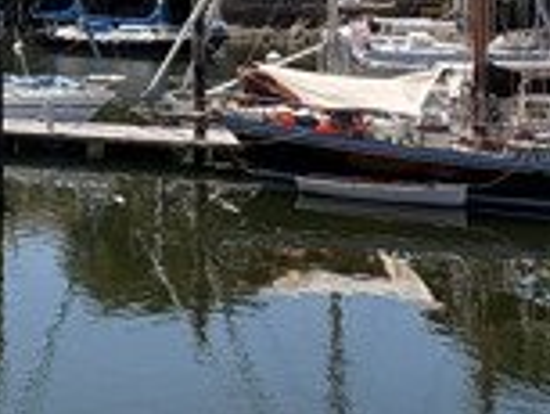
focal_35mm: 73
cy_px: -54
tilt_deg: +1.4
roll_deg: +0.0
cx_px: -349
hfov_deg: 21.0
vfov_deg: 19.3
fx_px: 1161
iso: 50
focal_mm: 2.22
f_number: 2.2
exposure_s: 1/2273
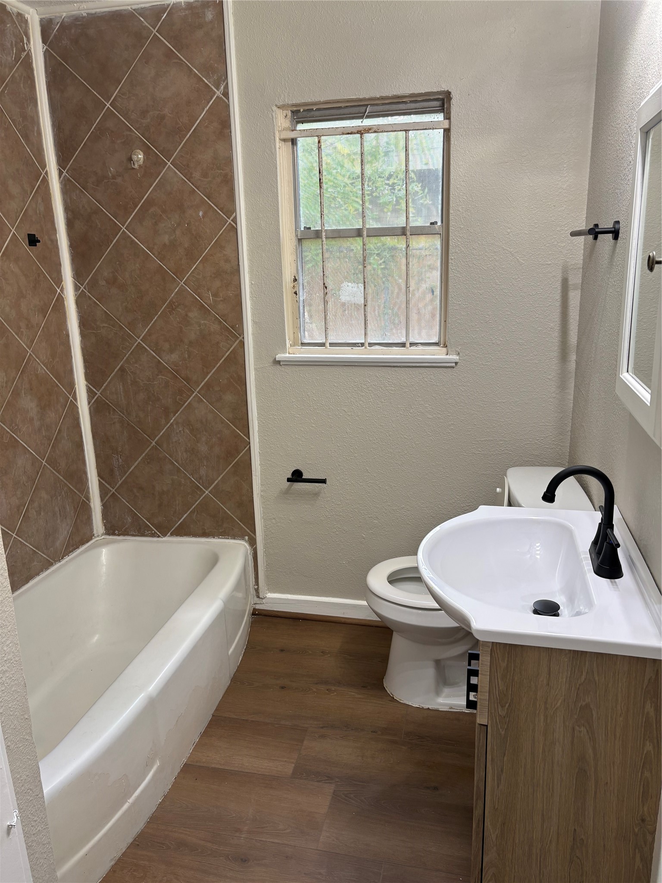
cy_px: 442
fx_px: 663
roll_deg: +1.9
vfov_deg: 67.3
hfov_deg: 53.1
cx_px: 331
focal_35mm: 26
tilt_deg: -15.9
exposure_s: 1/60
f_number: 1.6
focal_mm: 5.96
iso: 80
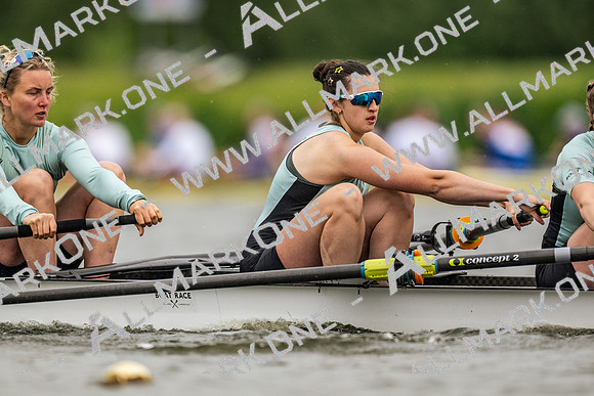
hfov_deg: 2.3
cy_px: 198
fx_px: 14860
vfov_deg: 1.5
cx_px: 297
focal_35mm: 900
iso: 720
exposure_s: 1/2000
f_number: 4
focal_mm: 600
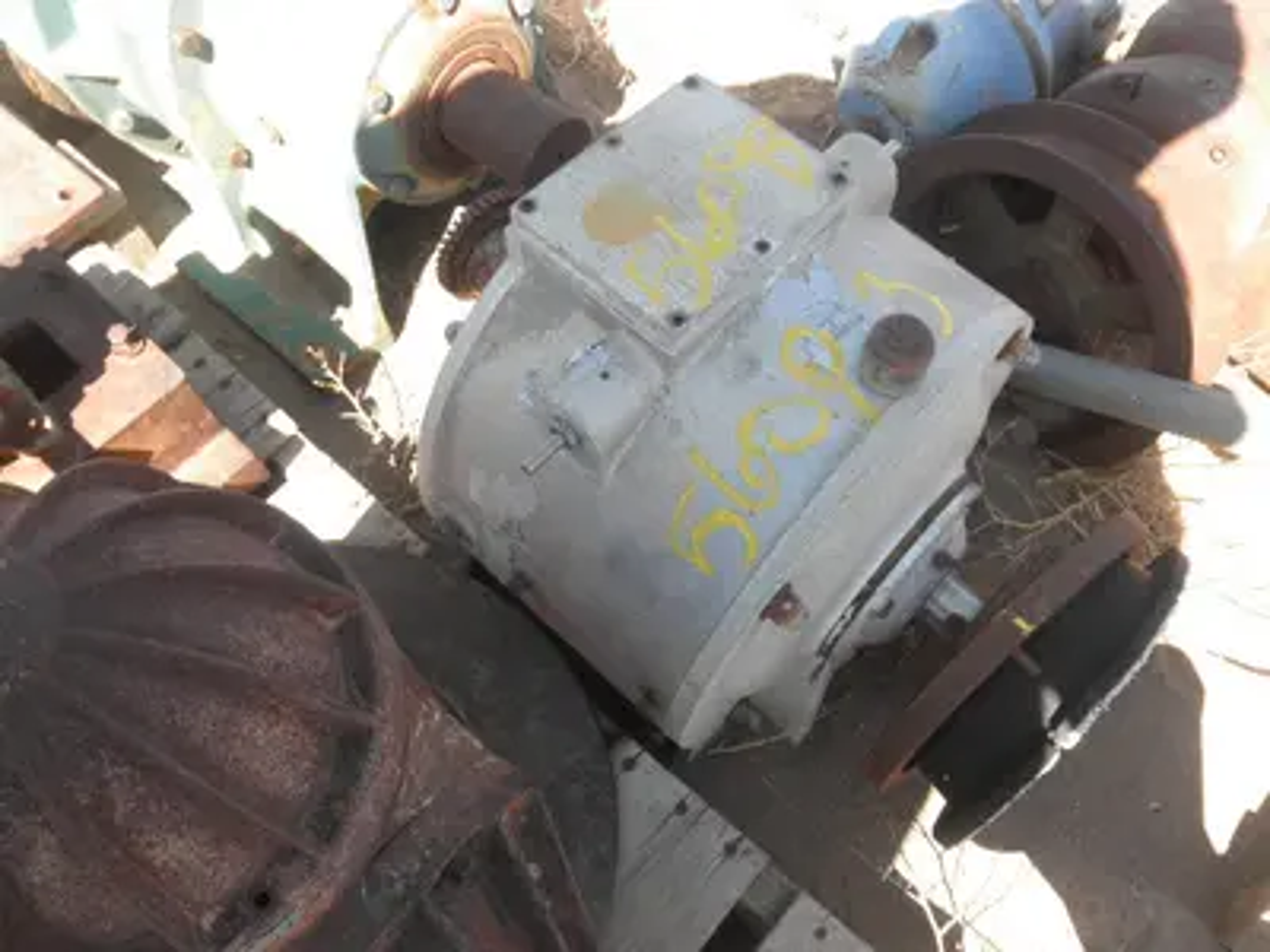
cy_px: 476
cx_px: 635
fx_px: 1027
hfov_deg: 63.4
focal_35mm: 28
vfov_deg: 49.7
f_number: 3
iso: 64
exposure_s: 1/160
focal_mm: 5
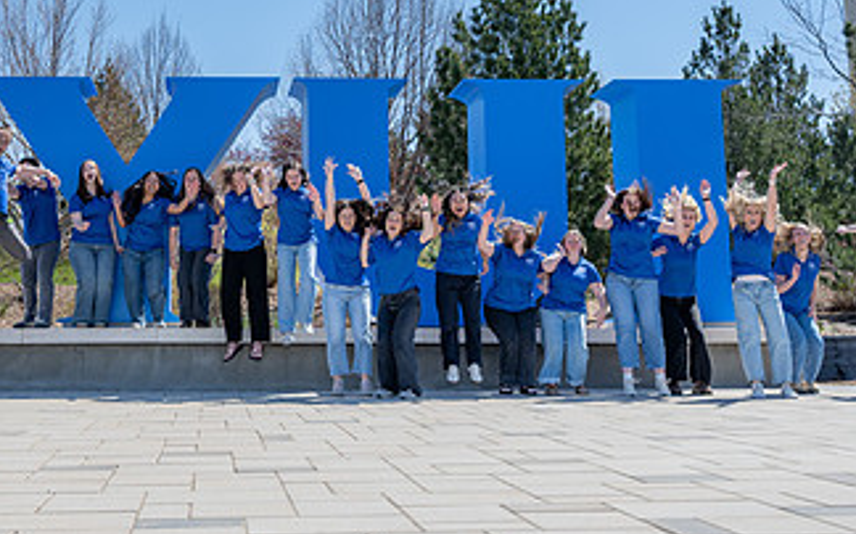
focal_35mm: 50
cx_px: 235
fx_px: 1166
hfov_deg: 39.4
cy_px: 205
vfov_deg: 25.7
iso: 100
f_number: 4.5
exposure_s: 1/640
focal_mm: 25.5
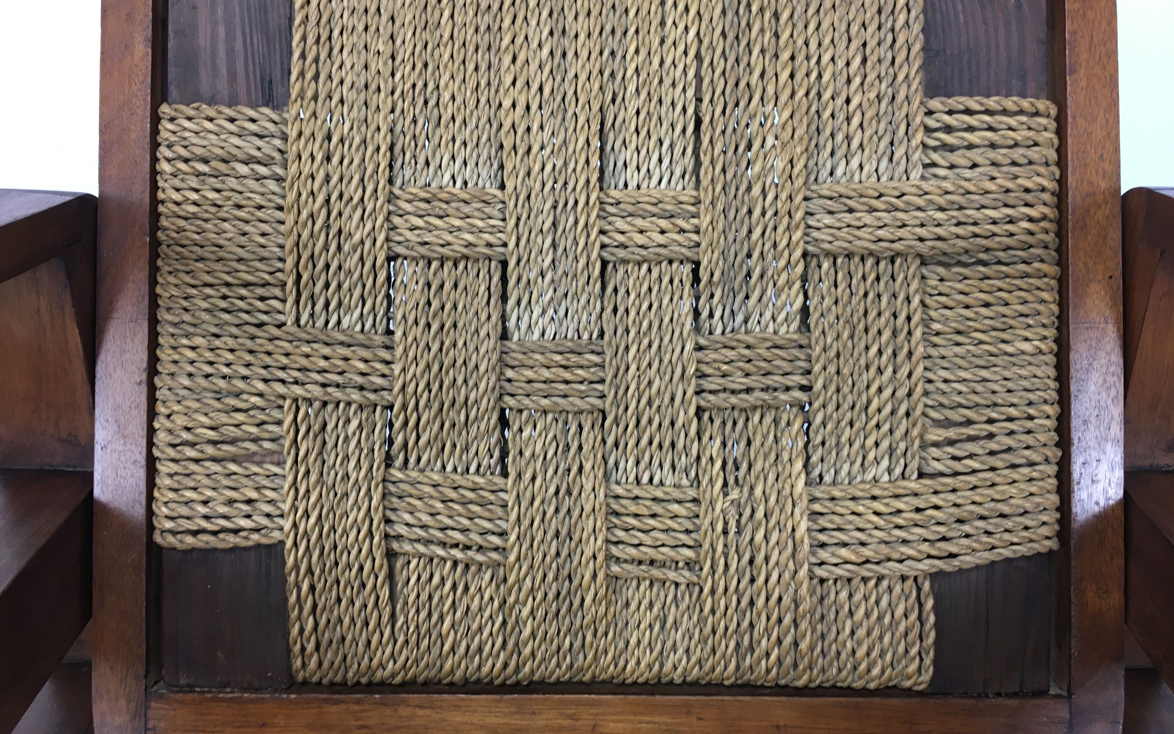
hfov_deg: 61.2
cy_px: 327
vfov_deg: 40.5
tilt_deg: -23.4
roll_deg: +1.0
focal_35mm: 31
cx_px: 590
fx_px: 992
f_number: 2.2
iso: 100
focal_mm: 4.15
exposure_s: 1/33
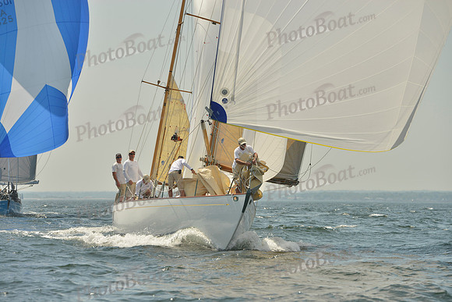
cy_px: 151
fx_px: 1946
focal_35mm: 155
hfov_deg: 13.2
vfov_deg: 8.9
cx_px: 226
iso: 200
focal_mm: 155
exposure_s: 1/1250
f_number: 8
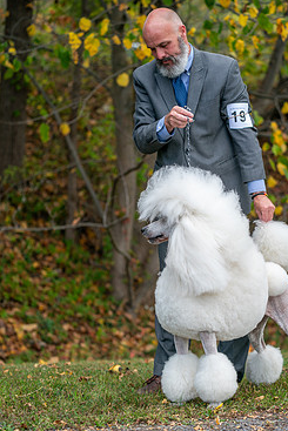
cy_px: 231
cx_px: 166
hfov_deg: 14.0
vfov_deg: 20.8
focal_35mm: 98
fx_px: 1175
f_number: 2.8
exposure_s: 1/800
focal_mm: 80
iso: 160
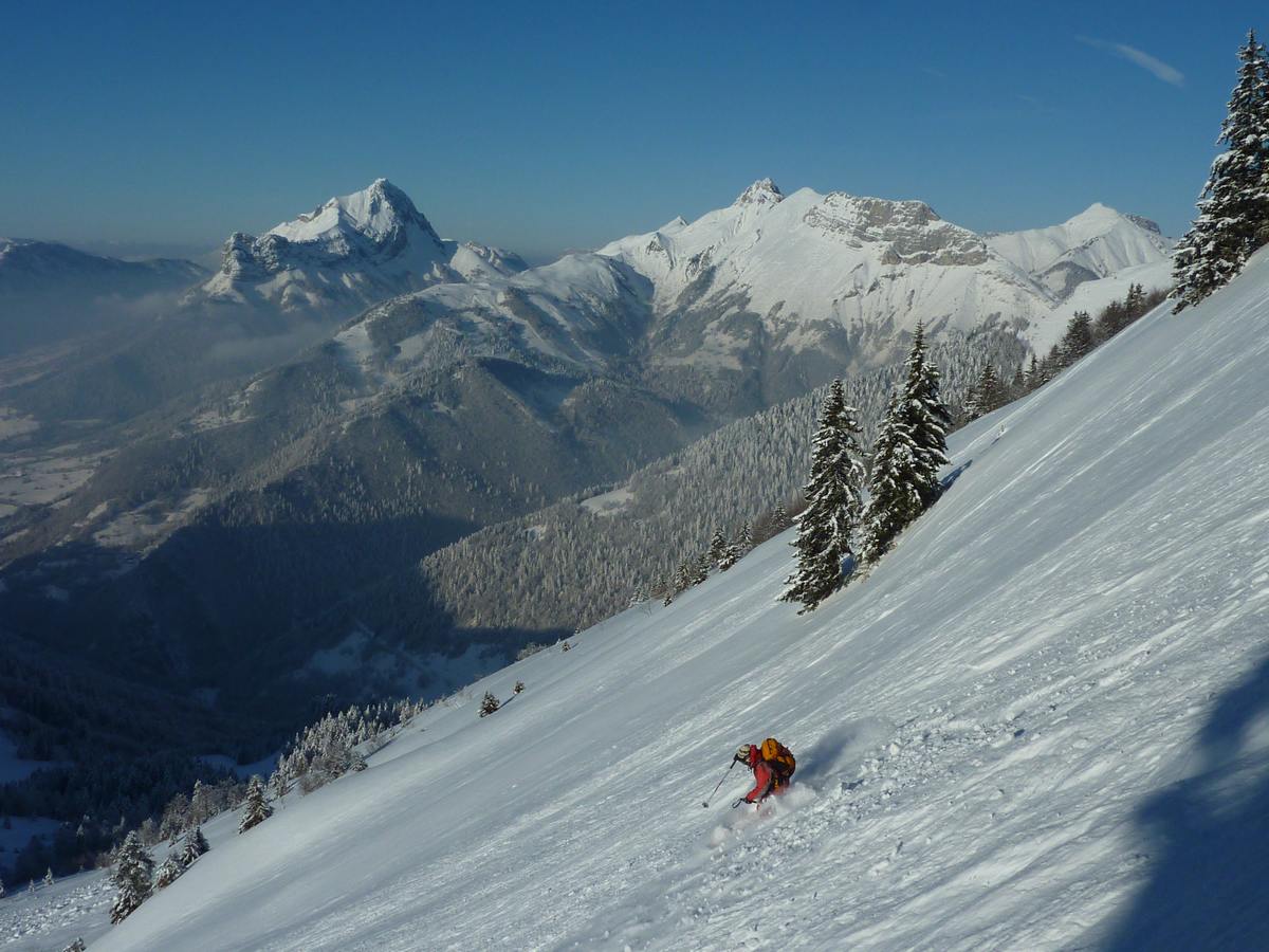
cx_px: 634
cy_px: 476
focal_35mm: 30
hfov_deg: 60.0
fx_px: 1100
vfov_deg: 46.8
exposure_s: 1/1000
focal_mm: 4.1
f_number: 5.6
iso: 80
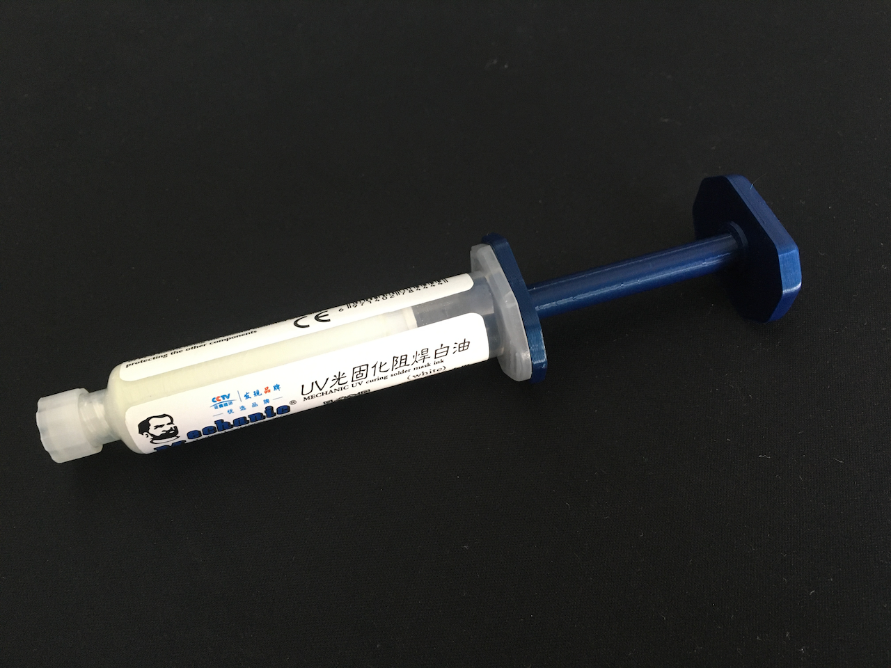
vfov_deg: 48.2
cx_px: 446
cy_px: 334
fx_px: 746
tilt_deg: -53.8
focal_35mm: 29
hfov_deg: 61.7
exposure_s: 1/33
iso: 200
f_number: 2.2
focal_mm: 4.15
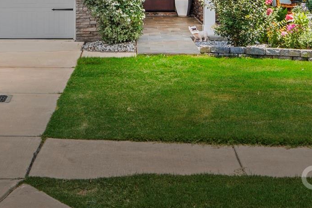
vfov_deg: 13.9
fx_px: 806
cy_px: -91
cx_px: 115
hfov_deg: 21.9
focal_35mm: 93
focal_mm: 32
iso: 50
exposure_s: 1/40
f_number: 14
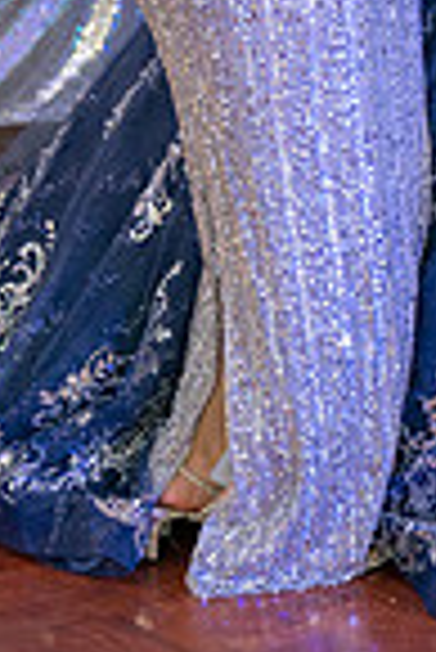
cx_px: 512
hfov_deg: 6.8
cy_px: -198
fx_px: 3661
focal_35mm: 202
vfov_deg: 10.0
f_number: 2.8
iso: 1250
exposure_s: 1/200
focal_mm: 65
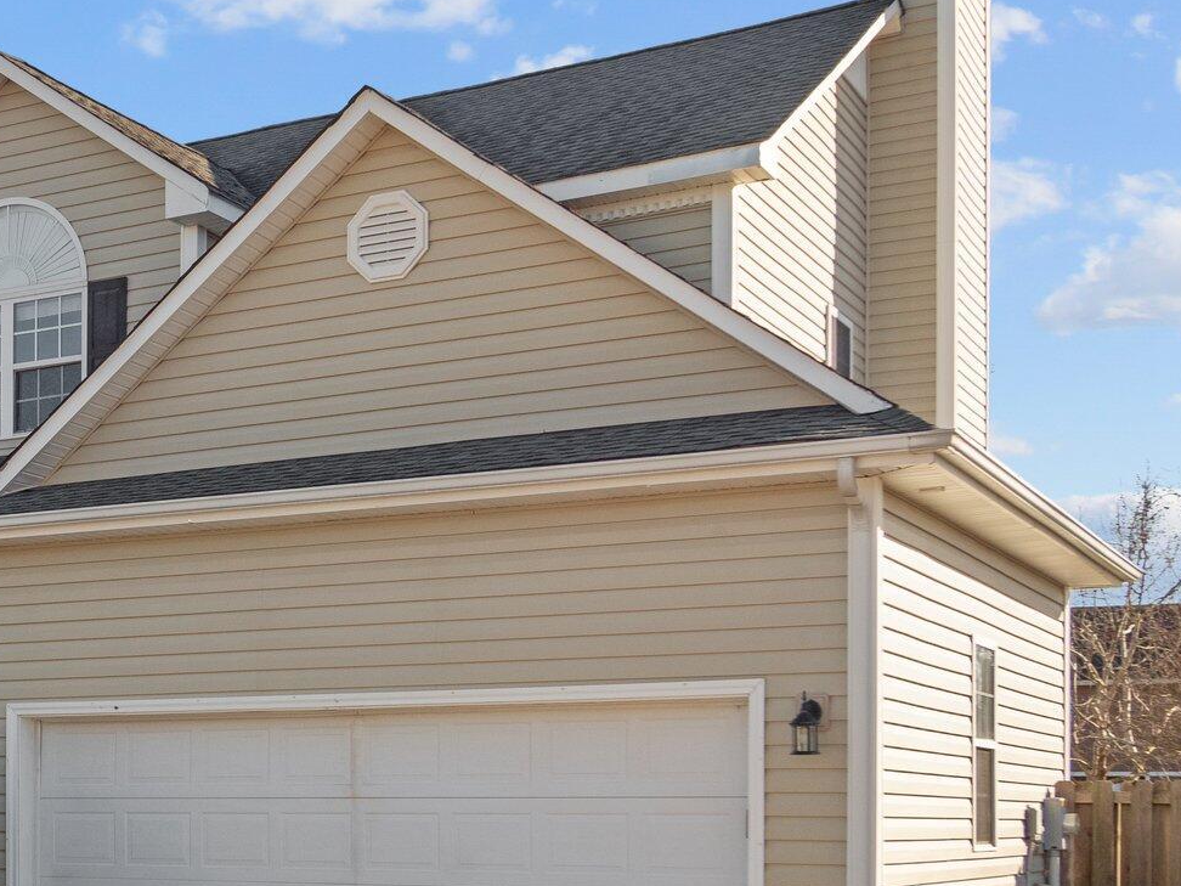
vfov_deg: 24.7
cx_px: 81
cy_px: 558
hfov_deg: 31.0
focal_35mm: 59
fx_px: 2013
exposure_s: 1/640
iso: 200
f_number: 5.6
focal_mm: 14
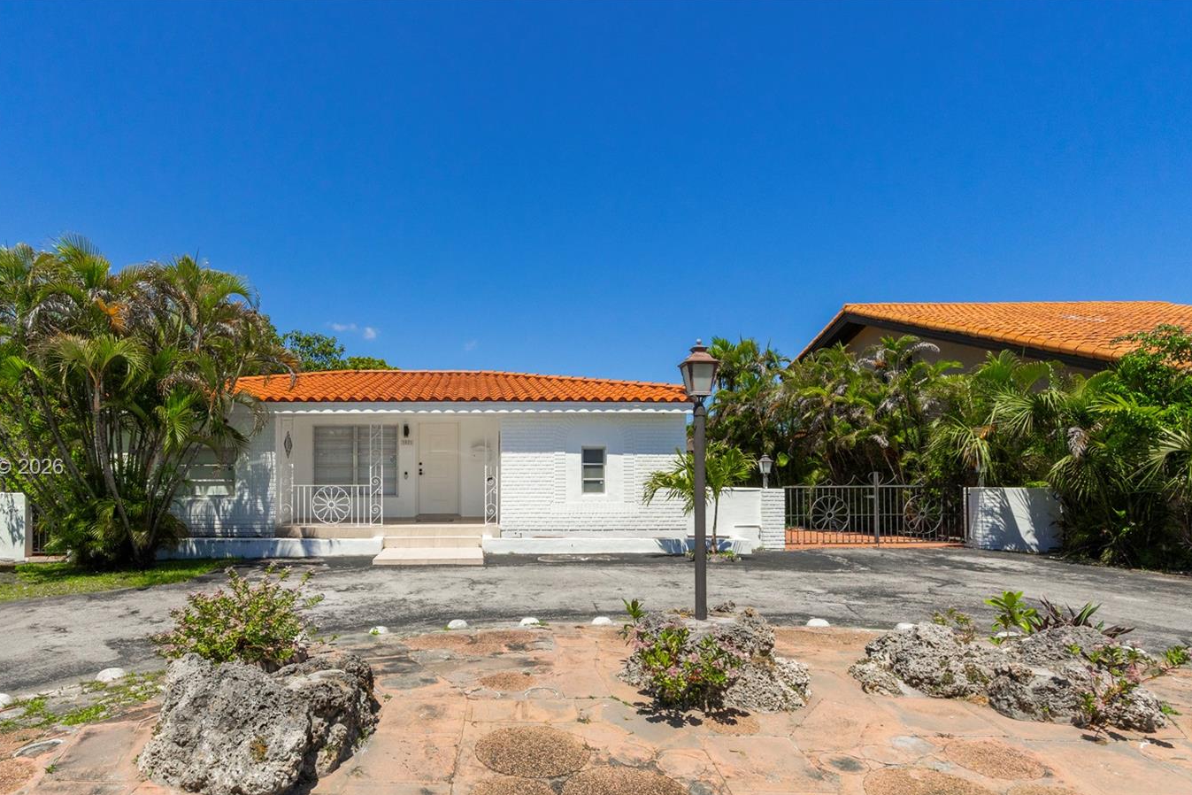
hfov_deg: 84.4
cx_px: 496
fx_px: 649
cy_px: 468
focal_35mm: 20
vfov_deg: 62.5
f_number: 8
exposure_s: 1/2000
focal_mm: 11
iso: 640
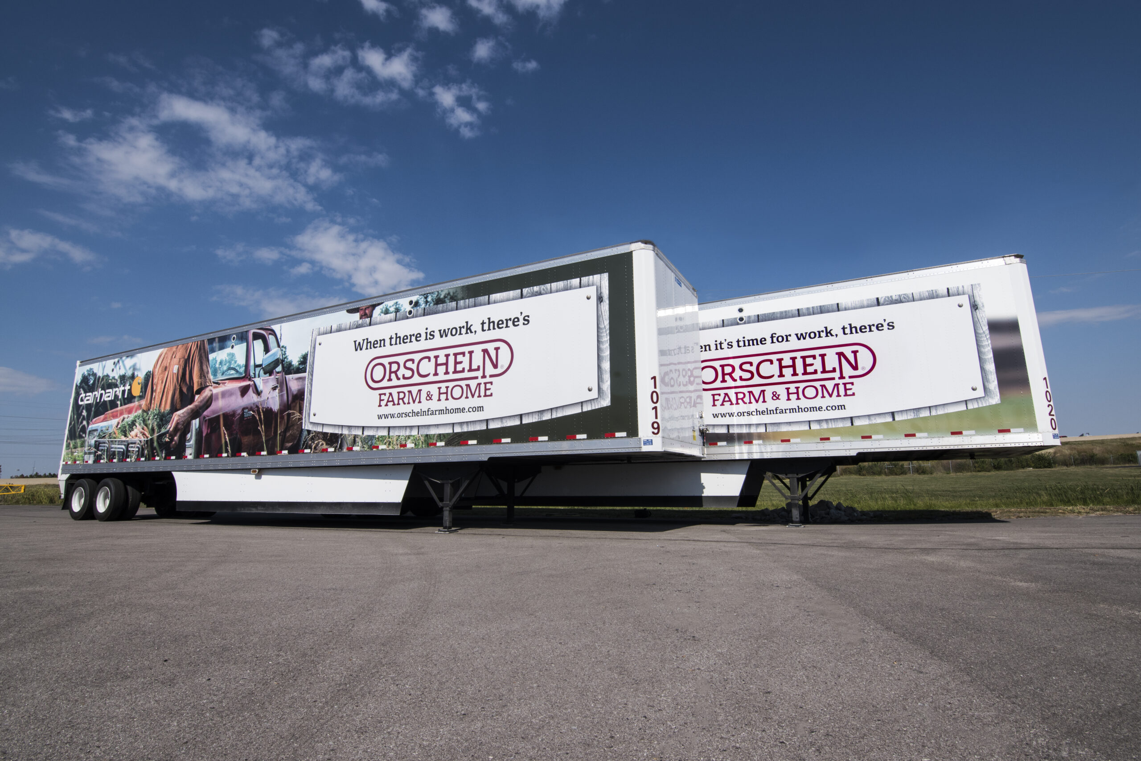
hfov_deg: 95.0
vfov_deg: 72.1
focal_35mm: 16
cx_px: 570
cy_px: 380
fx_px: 523
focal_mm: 11
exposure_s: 1/320
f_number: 14
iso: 200
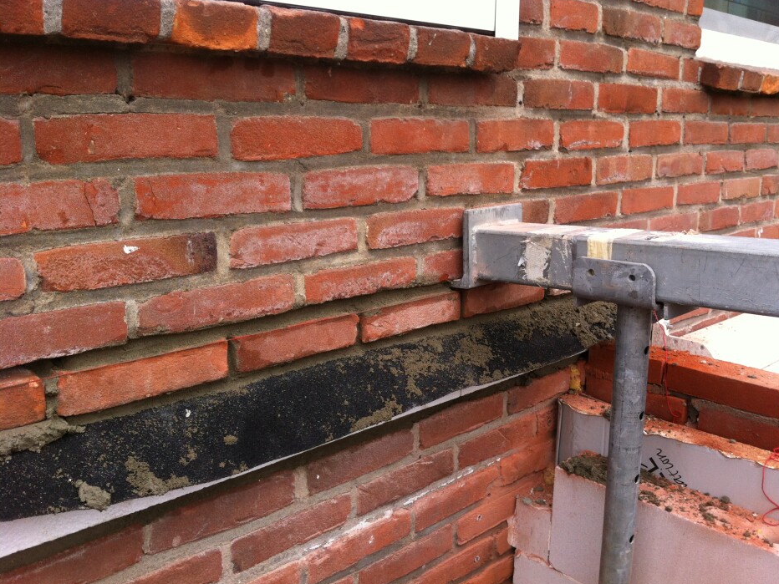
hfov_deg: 51.3
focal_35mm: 36
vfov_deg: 39.7
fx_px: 810
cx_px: 399
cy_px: 292
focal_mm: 3.85
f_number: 2.8
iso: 80
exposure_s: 1/122
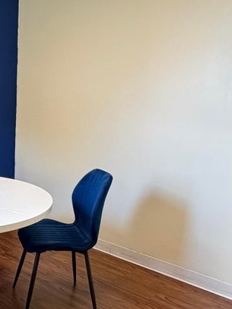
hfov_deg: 29.2
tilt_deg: -14.1
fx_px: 420
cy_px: 197
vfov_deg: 40.1
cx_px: 11
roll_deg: -1.0
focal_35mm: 47
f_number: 2.2
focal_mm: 2.22
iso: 400
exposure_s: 1/60
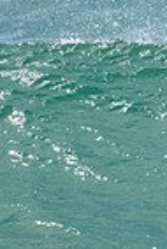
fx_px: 22669
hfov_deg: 0.4
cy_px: 96
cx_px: 374
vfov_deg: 0.6
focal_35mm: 3266
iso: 800
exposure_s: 1/2000
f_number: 11
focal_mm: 800
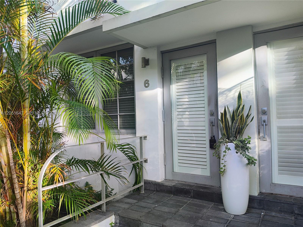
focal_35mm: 25
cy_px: 114
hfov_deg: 69.4
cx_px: 152
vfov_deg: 54.9
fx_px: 219
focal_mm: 4.15
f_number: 1.5
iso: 100
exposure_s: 1/126
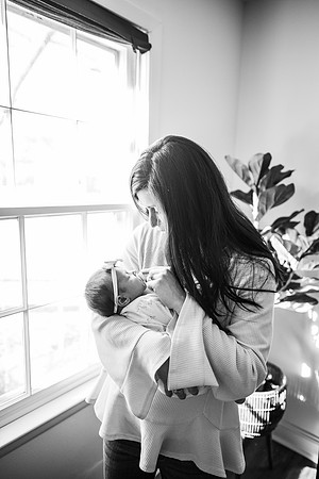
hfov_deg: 53.1
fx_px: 319
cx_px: 160
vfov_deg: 73.7
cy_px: 240
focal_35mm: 24
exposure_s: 1/500
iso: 640
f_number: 1.8
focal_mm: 24
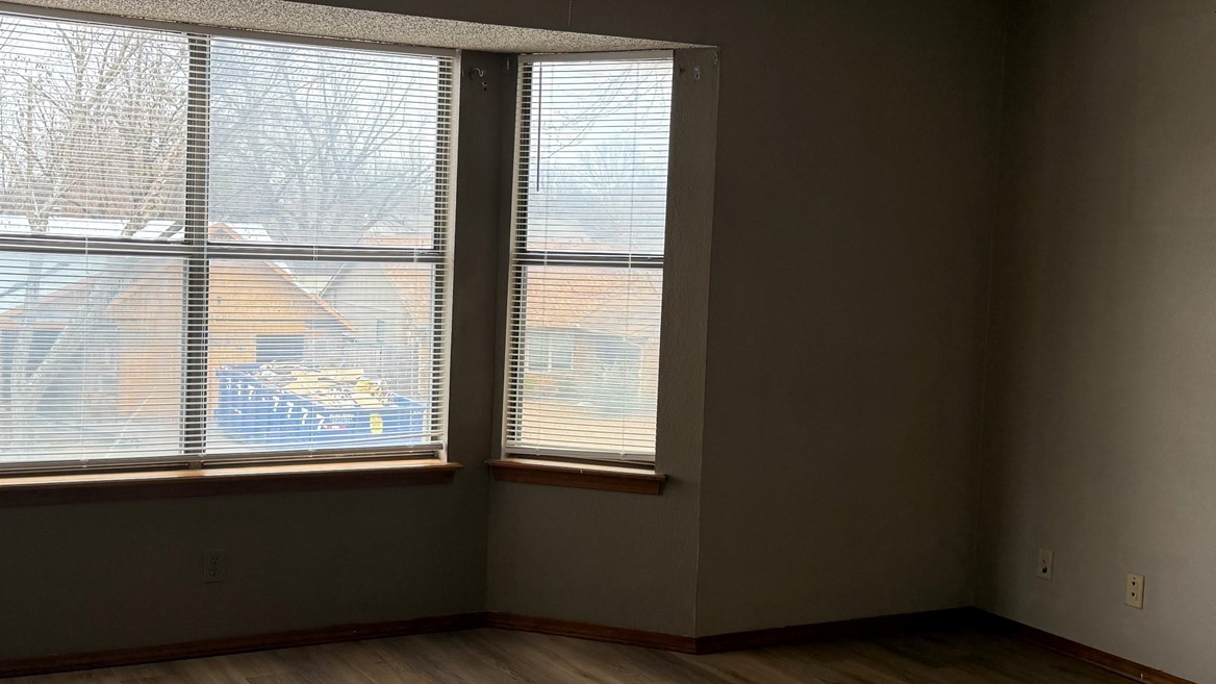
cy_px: 335
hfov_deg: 47.0
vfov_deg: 27.7
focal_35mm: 43
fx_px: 1386
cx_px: 475
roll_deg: -1.7
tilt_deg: -3.1
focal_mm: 6.76
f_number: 1.78
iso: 125
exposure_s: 1/121
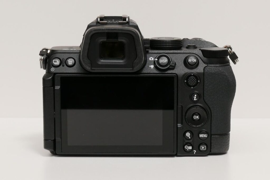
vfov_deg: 11.3
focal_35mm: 121
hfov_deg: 16.9
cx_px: 135
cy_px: 90
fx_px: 908
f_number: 5.6
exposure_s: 1/60
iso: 800
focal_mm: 34
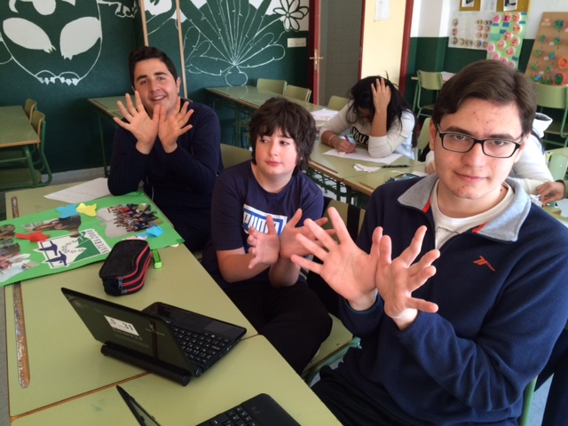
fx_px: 476
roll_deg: -0.8
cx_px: 284
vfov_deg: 48.2
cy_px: 213
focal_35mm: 29
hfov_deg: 61.7
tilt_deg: -20.7
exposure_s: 1/30
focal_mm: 4.15
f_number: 2.2
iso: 64
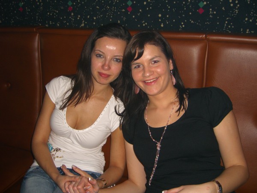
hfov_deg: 49.0
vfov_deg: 37.7
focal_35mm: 38
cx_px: 128
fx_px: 282
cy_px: 96
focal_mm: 7.9
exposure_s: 1/60
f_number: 2.8
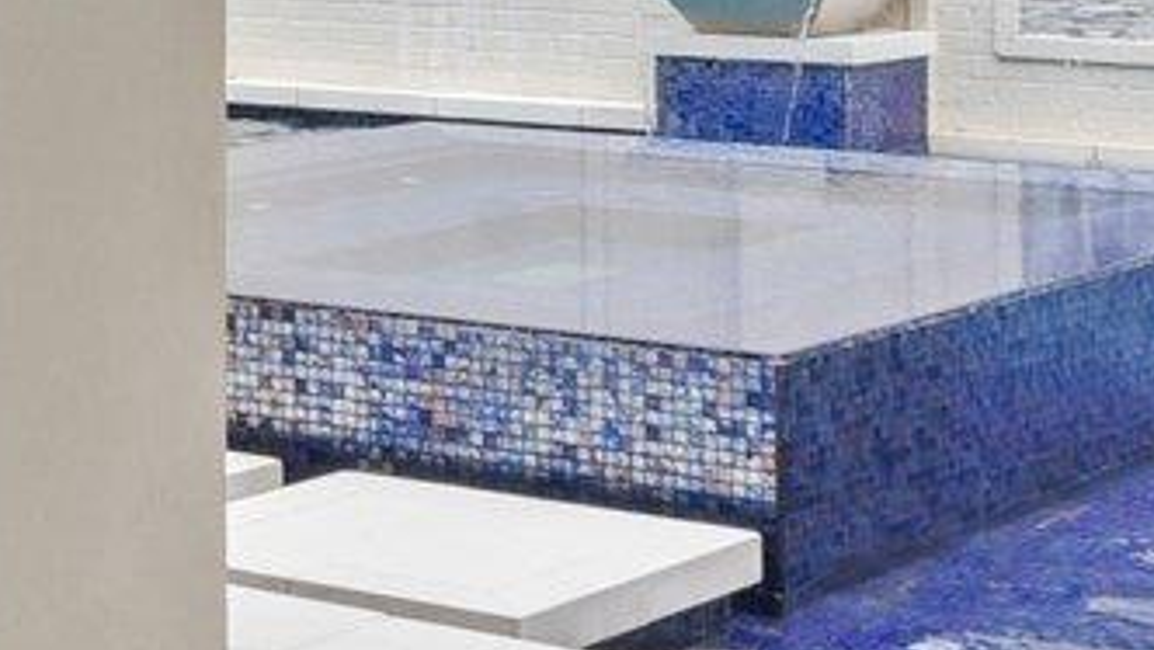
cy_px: -217
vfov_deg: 10.8
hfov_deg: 18.4
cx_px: -257
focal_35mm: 110
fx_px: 3367
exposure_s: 1/320
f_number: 10
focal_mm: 17
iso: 320
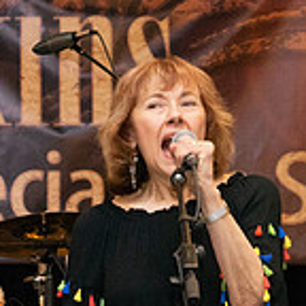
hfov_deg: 6.5
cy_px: 358
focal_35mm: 264
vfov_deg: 6.6
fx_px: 2640
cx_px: -283
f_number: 6.3
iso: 6400
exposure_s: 1/200
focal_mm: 77
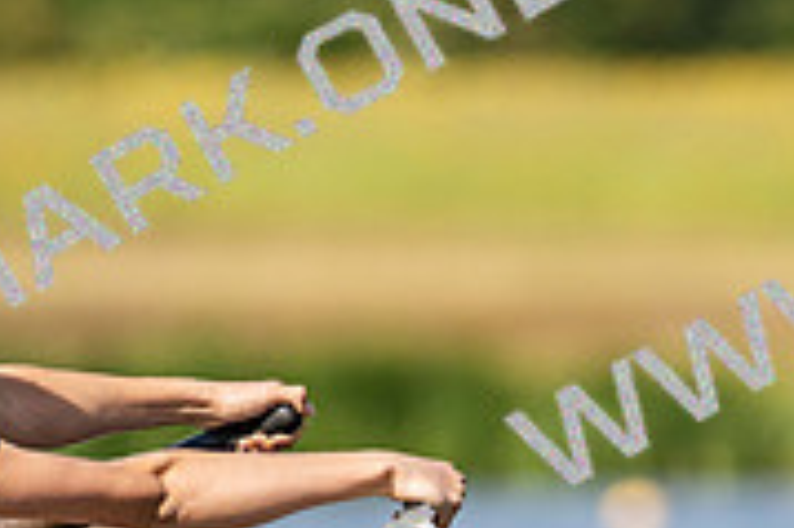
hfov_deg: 1.6
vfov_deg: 1.1
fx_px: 28623
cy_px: 499
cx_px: 1056
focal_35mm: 1299
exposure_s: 1/2500
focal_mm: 400
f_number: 4.5
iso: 180
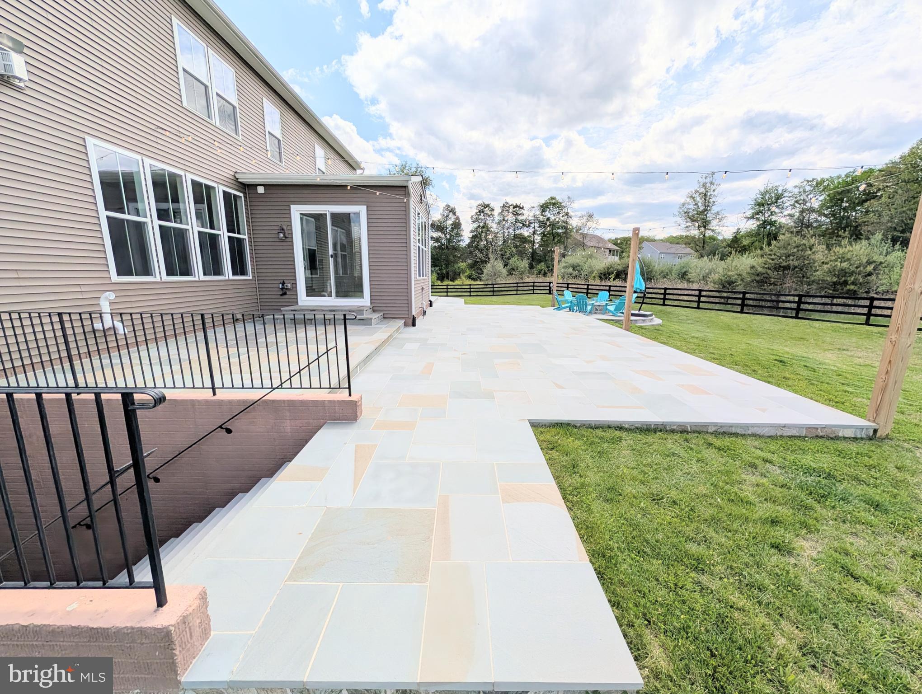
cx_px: 461
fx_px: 320
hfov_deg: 110.5
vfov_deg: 94.6
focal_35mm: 12
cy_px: 347
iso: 54
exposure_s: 1/7299
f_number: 1.7
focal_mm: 2.02
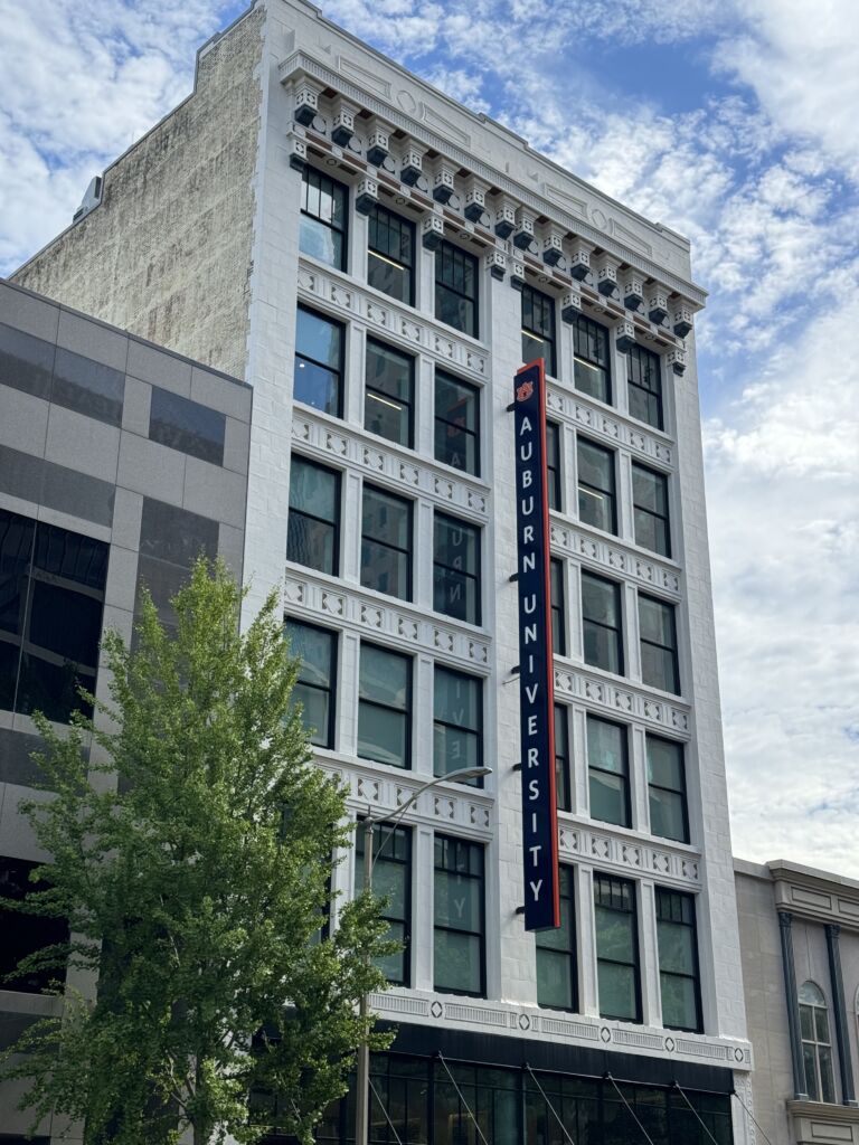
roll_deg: -0.4
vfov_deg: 39.7
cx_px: 430
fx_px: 1588
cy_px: 572
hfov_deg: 30.3
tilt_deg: +22.8
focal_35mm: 48
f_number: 1.78
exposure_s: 1/1681
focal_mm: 6.76
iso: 64
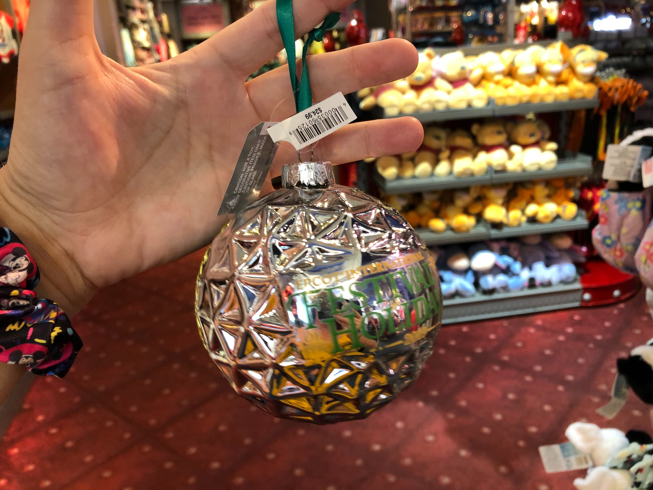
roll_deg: +2.6
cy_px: 245
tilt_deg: -19.4
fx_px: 528
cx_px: 326
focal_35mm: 28
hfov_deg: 63.4
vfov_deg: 49.7
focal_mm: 3.99
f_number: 1.8
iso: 40
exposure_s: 1/15
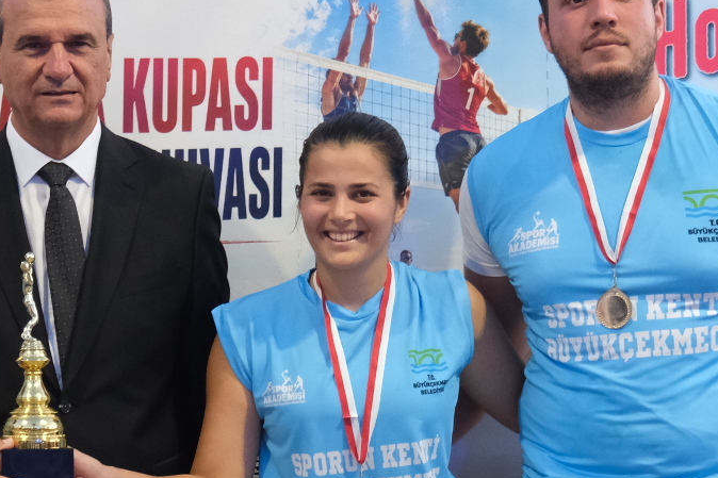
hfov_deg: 14.1
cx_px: 154
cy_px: 260
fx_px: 2891
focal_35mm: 145
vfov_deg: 9.5
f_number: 2.8
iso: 1600
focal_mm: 36.5
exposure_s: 1/250
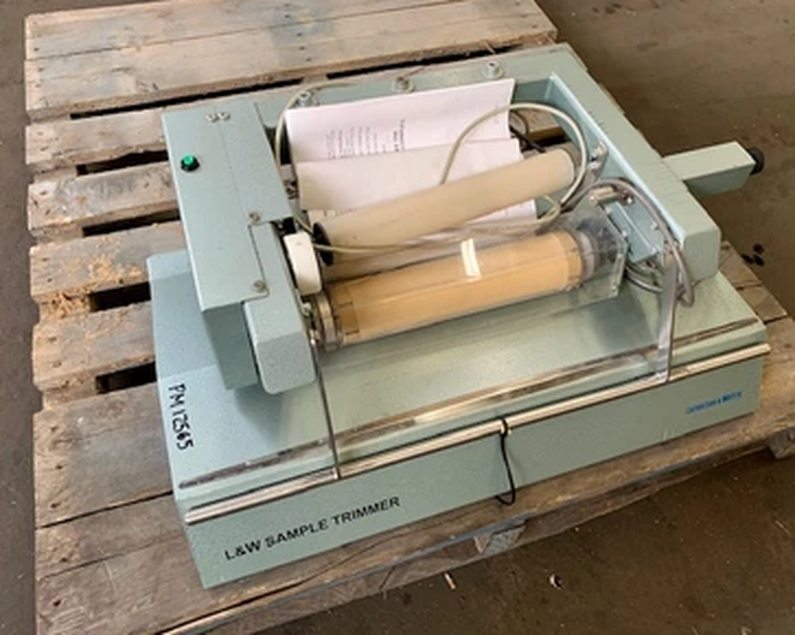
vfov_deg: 51.5
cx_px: 414
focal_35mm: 28
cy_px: 324
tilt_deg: -54.0
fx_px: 658
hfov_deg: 62.2
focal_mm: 4.25
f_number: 1.8
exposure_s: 1/40
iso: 160
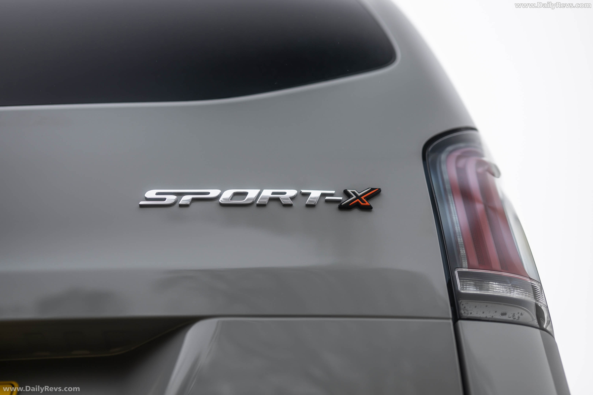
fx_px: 824
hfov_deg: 39.6
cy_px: 198
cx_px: 296
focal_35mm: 50
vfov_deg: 27.0
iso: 125
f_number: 1.6
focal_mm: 50
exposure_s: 1/640
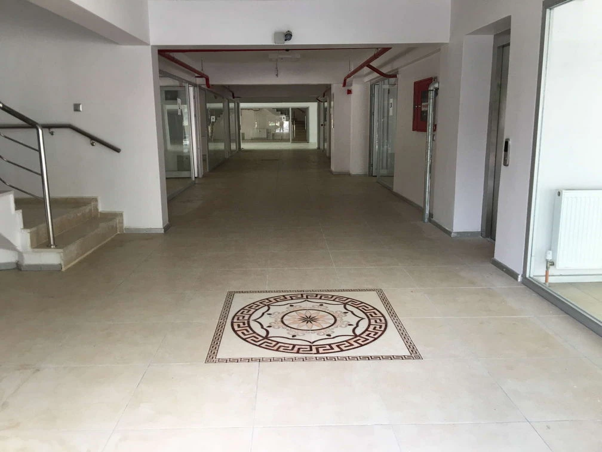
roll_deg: +0.4
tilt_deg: -10.2
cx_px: 301
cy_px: 226
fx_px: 504
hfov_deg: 61.7
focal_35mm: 29
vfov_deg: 48.2
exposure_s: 1/33
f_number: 2.2
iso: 32
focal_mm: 4.15
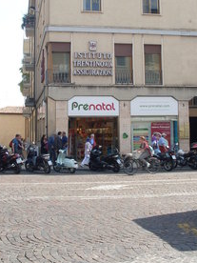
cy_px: 83
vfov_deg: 34.5
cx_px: 90
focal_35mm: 55
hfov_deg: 26.6
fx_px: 417
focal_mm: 6.3
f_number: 8.4
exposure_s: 1/90
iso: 80
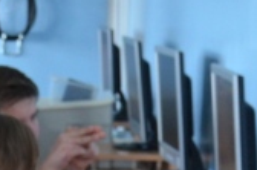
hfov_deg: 10.2
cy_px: 329
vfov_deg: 6.6
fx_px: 1431
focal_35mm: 201
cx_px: -17
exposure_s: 1/60
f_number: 3.8
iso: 800
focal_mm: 22
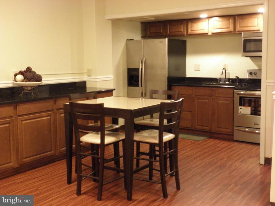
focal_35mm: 42
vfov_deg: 34.3
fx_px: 334
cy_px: 103
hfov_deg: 44.8
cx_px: 138
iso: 400
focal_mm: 7.59
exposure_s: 1/5
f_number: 3.3
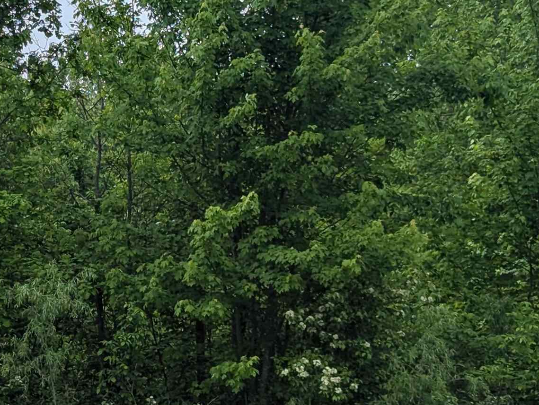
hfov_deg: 14.9
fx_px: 2011
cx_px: -40
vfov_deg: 11.5
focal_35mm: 129
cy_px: 197
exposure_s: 1/1689
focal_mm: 6.81
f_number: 1.85
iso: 38
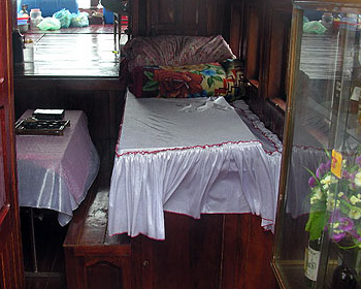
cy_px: 136
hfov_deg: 41.8
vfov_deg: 34.1
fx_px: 470
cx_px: 143
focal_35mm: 44
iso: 50
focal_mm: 8.9
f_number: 2.8
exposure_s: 1/30
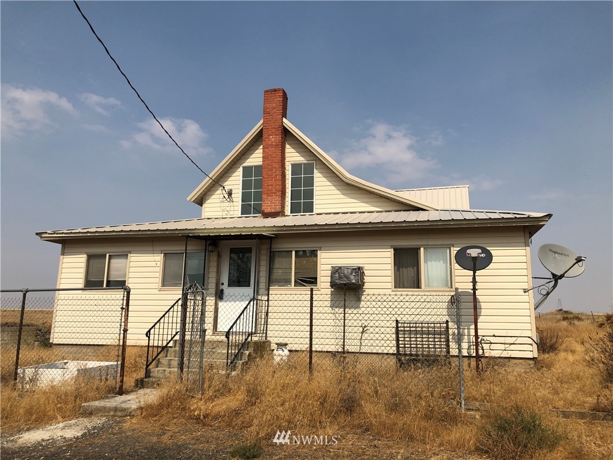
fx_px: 496
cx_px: 306
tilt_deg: +11.2
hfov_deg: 63.4
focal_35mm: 28
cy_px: 230
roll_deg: -1.3
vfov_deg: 49.7
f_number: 1.8
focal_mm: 3.99
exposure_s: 1/4367
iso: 25
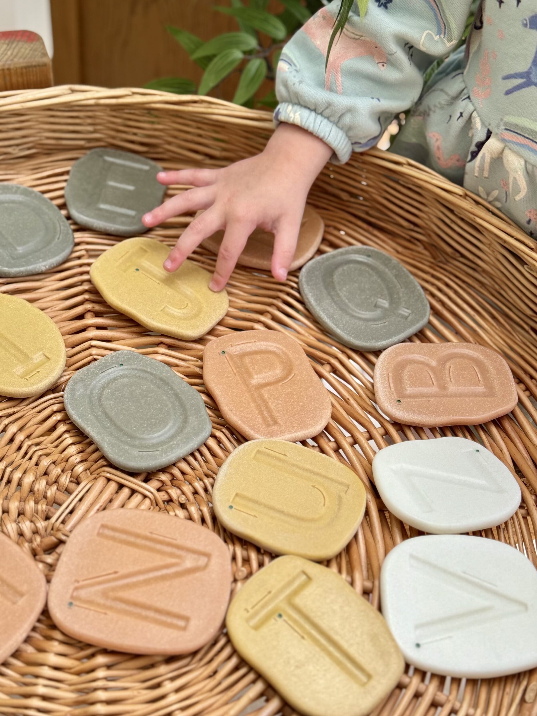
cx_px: 266
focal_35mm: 49
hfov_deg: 29.7
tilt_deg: -48.7
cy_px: 363
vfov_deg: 38.9
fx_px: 1014
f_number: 1.78
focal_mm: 6.76
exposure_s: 1/227
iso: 64
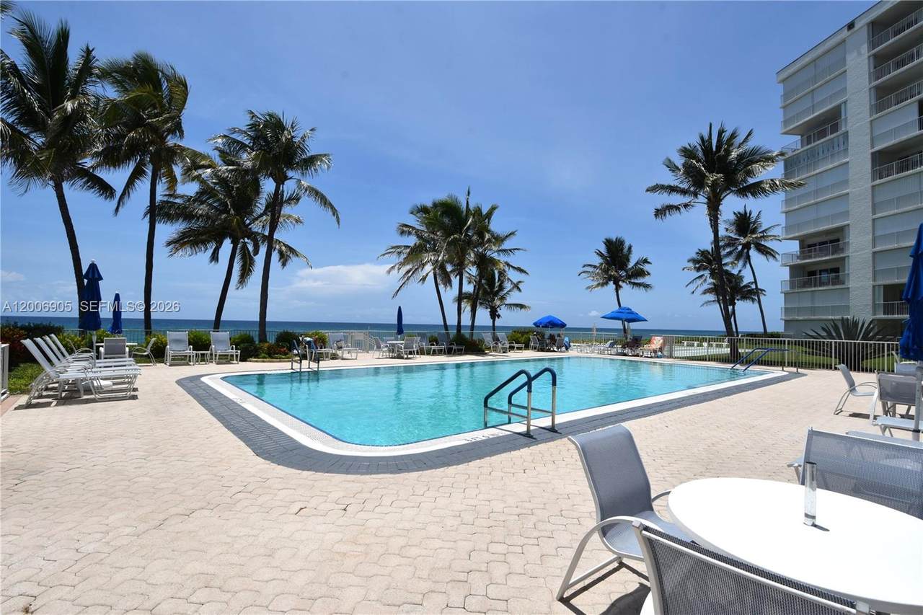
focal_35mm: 15
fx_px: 385
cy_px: 308
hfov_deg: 100.4
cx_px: 462
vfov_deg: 77.3
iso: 100
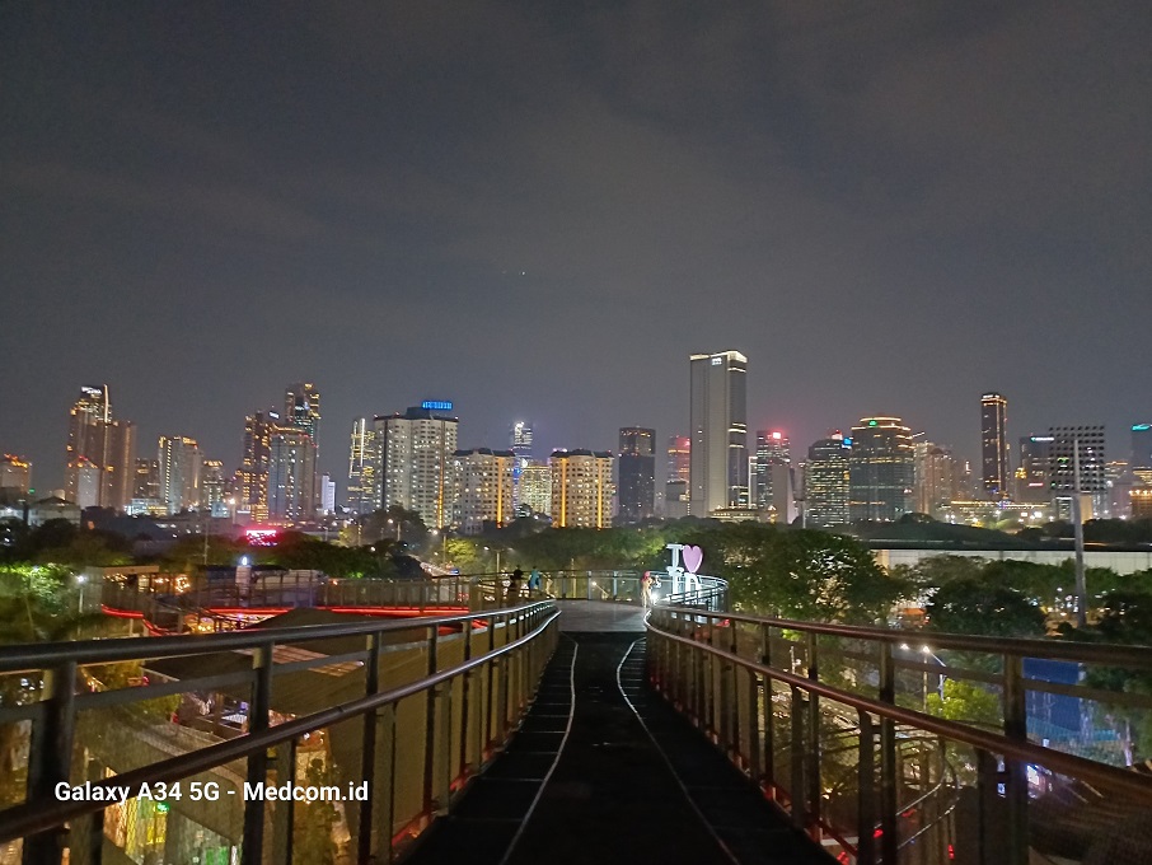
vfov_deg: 54.9
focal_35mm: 25
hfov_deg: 69.4
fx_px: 832
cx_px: 576
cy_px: 432
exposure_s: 1/6
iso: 1600
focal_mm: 4.65
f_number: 1.8
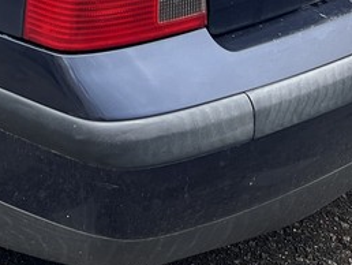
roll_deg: +1.0
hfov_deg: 18.6
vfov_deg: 13.0
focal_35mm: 103
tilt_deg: -12.3
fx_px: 1048
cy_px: -219
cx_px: 8
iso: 50
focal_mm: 5.7
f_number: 1.5
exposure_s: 1/1029
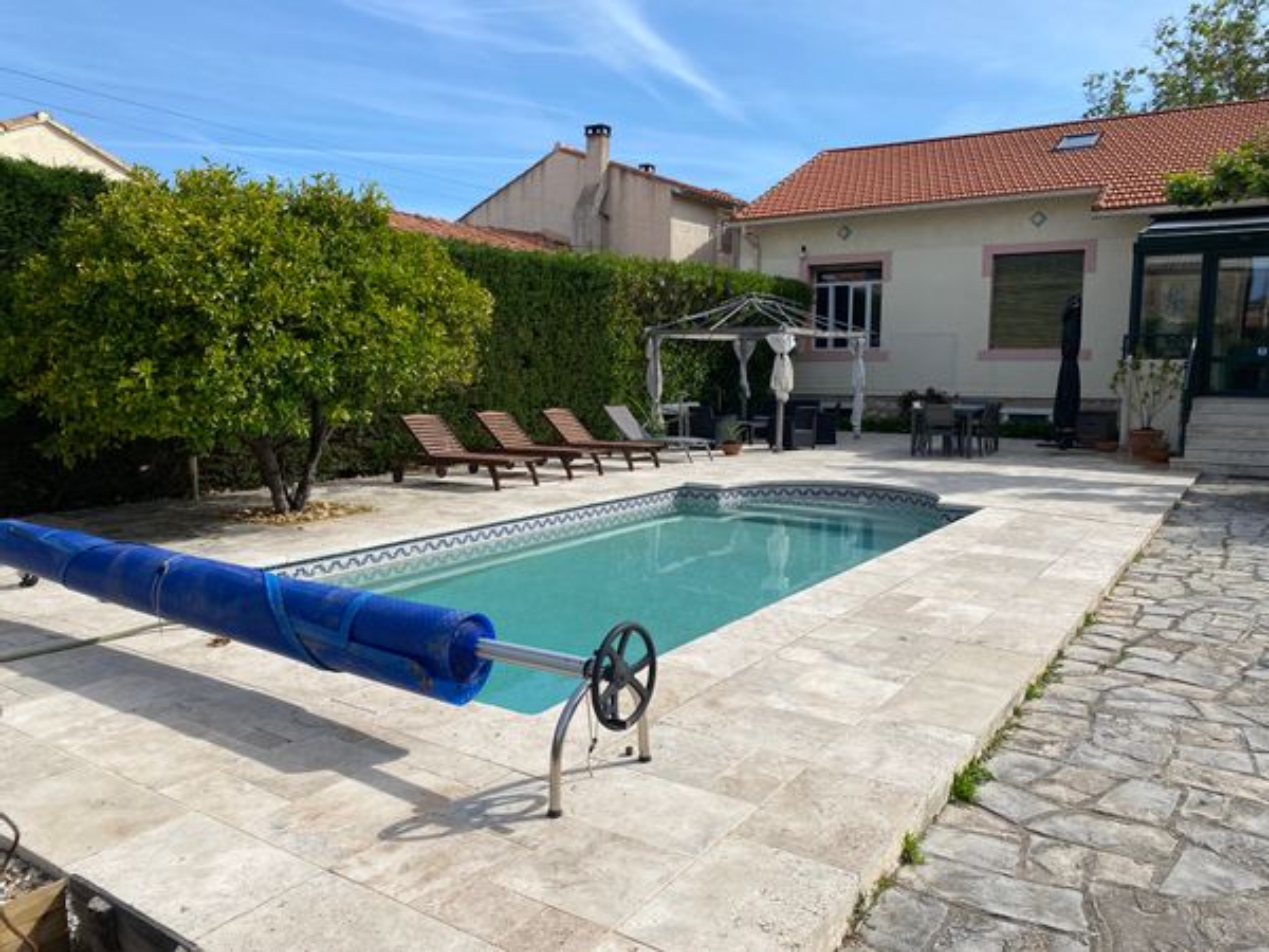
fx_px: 953
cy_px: 476
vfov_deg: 53.1
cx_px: 634
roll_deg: -0.2
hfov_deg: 67.3
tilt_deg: -6.1
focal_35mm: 26
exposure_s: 1/3125
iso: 32
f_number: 1.8
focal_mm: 4.25
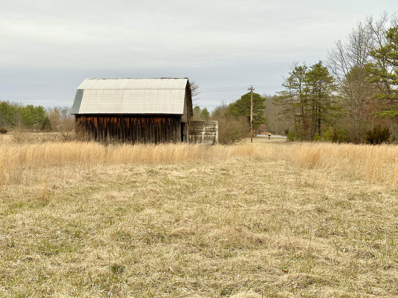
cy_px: 149
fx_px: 552
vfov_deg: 30.3
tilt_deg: -2.4
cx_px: 199
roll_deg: -0.1
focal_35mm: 48
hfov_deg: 39.7
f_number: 1.78
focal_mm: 6.86
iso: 64
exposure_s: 1/390
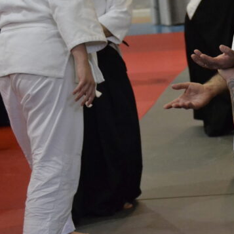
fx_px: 1539
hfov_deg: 8.5
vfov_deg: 8.7
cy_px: 48
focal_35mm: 201
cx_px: 325
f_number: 4
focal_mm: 55
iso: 3200
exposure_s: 1/320
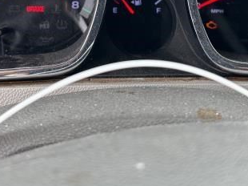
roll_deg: -5.4
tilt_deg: -25.1
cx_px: 132
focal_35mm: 62
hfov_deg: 31.2
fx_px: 444
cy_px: 1
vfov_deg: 22.7
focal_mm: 6.86
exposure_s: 1/121
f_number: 1.78
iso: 64
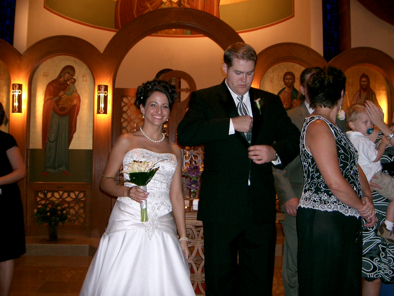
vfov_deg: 36.8
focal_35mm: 39
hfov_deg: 47.9
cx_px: 197
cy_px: 148
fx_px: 444
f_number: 2.8
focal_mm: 8
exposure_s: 1/50
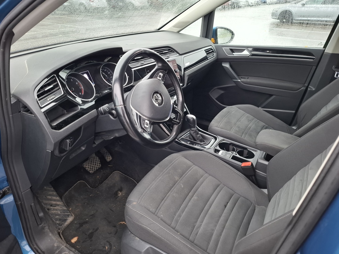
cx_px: 170
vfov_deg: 58.9
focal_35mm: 23
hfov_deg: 73.9
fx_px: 225
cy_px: 127
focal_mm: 5.54
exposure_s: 1/50
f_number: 1.8
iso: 200
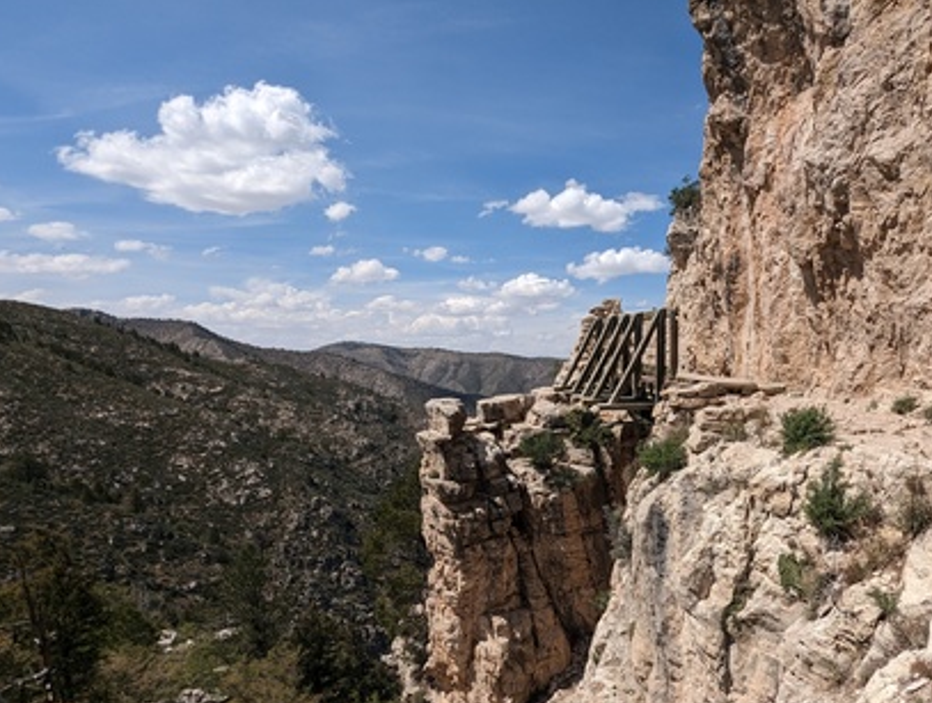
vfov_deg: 60.6
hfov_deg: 74.0
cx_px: 621
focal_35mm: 22
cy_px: 433
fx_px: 594
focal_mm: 2.35
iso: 48
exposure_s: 1/2457
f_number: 2.2
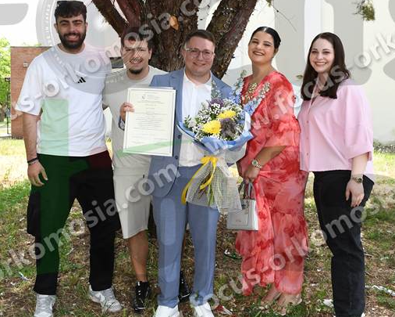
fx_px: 550
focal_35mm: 47
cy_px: 121
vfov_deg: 32.0
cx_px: 198
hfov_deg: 39.5
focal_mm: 22
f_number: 7.1
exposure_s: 1/250
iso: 500
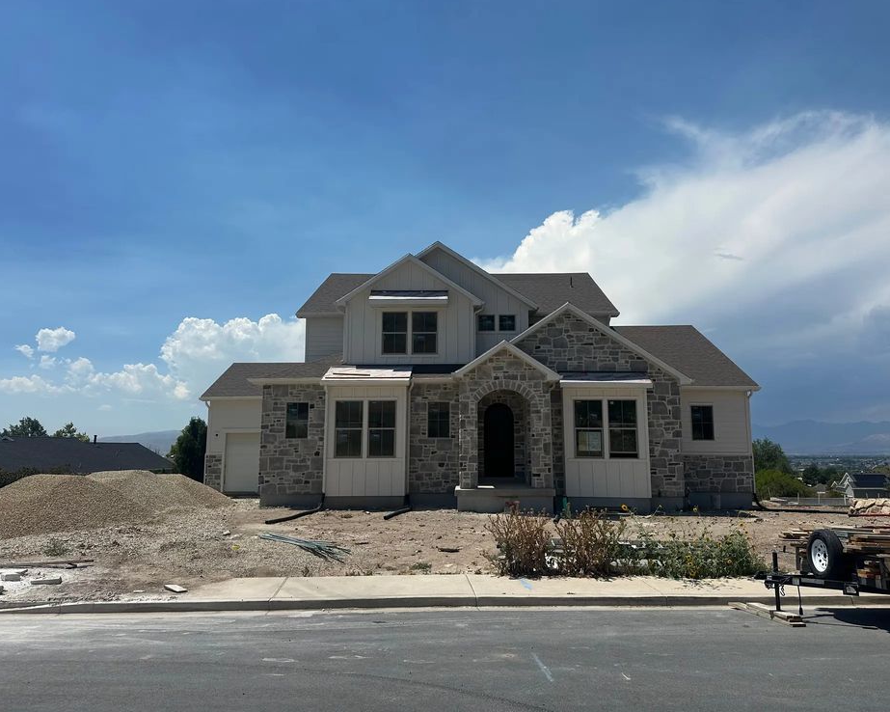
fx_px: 685
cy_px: 349
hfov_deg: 66.0
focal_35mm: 26
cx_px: 459
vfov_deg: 54.9
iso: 80
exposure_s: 1/10753
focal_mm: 6.86
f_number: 1.78
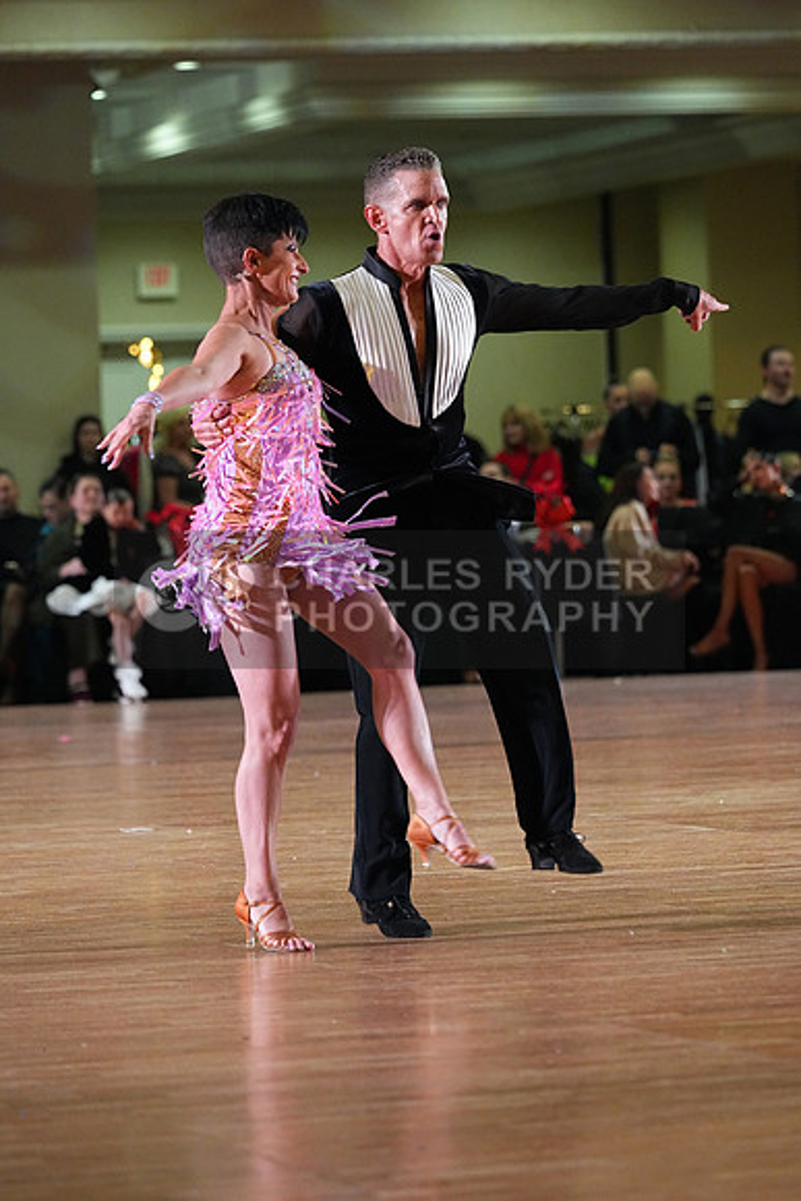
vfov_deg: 11.2
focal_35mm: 184
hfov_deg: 7.5
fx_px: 6137
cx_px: 400
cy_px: 600
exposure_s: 1/400
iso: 8000
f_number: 5
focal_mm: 184
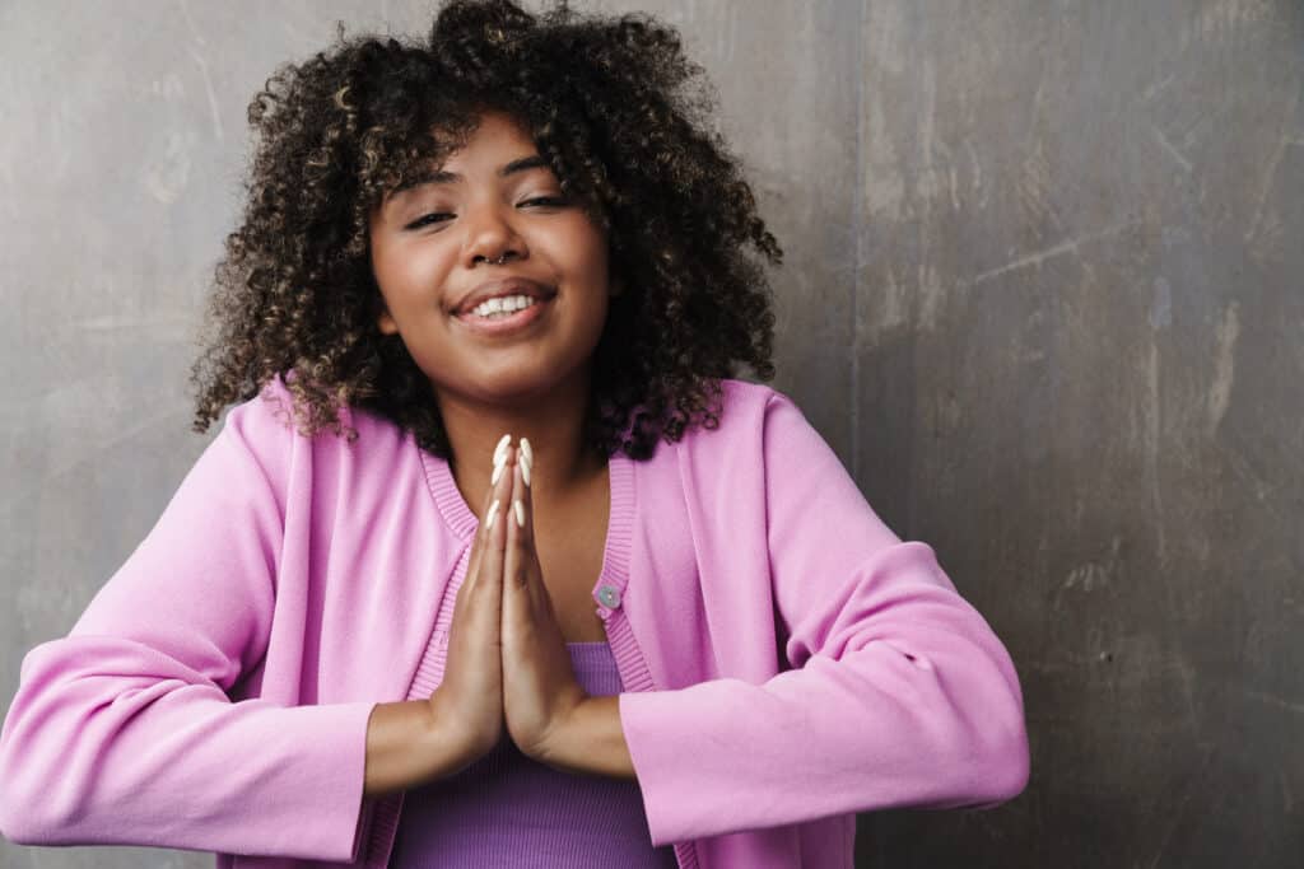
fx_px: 2282
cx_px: 652
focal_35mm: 63
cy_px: 434
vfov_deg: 21.6
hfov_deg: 31.9
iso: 200
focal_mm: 63
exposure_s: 1/160
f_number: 4.5
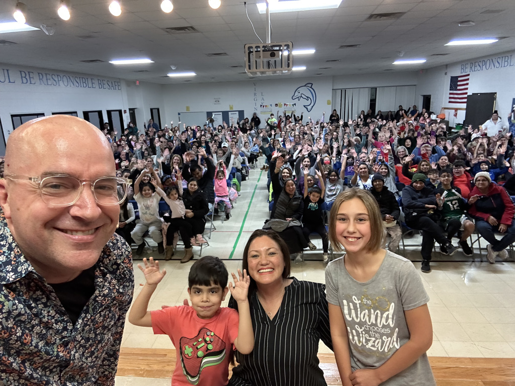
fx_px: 342
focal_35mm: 23
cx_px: 258
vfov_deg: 58.9
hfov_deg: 73.9
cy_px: 193
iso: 200
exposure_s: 1/60
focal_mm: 2.69
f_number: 1.9
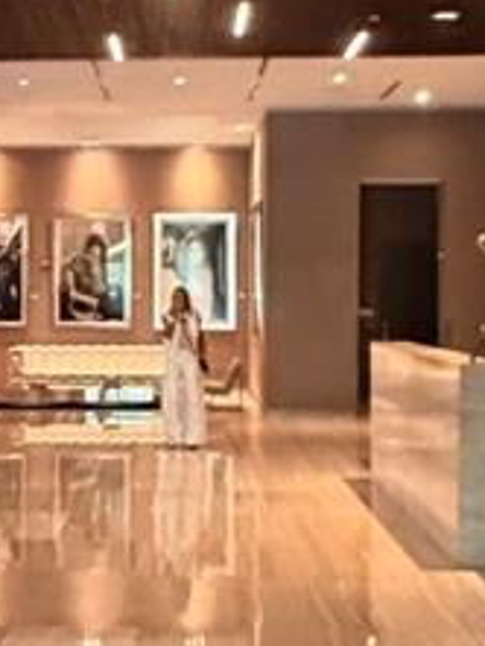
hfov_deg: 19.2
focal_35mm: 76
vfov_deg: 25.6
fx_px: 1418
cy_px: 319
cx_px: 82
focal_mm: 2.22
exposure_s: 1/60
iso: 640
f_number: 2.2
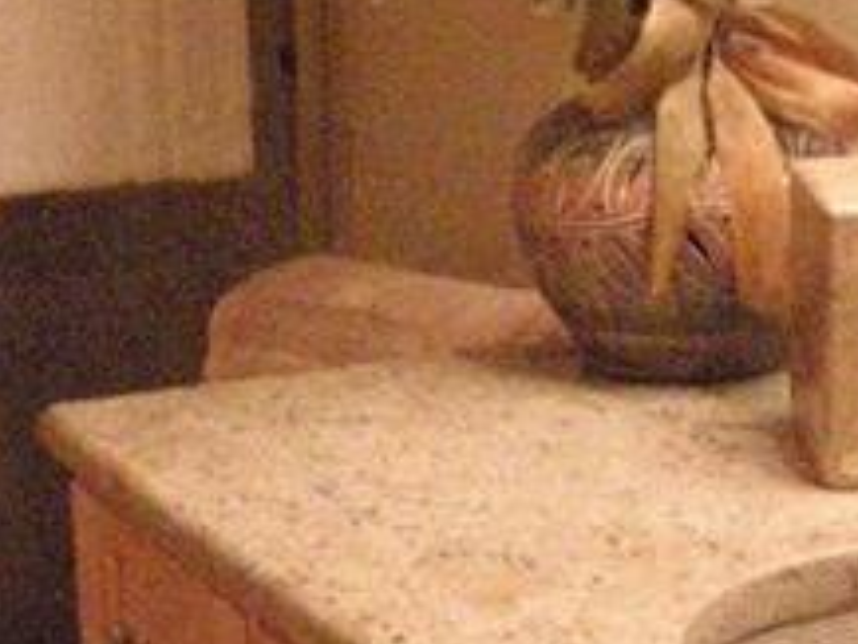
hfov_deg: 15.0
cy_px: 178
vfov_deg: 11.3
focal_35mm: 131
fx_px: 3249
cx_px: 182
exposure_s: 1/82.4
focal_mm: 7.9
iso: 1600
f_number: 2.8
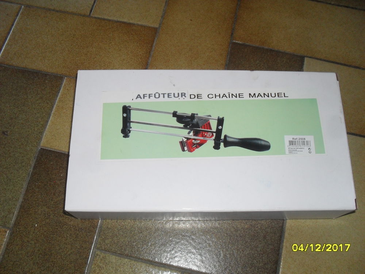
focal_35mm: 35
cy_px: 137
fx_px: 369
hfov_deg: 52.6
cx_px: 182
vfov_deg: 40.7
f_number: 3.2
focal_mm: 6.3
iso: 200
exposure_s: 1/45
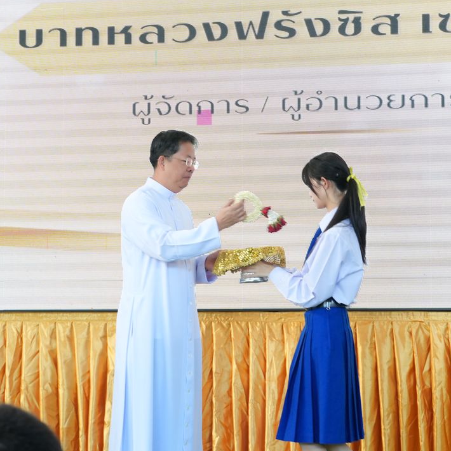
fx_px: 1430
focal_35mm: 97
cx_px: 261
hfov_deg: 17.9
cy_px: 220
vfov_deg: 17.9
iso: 1250
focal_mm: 48
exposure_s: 1/125
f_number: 5.6
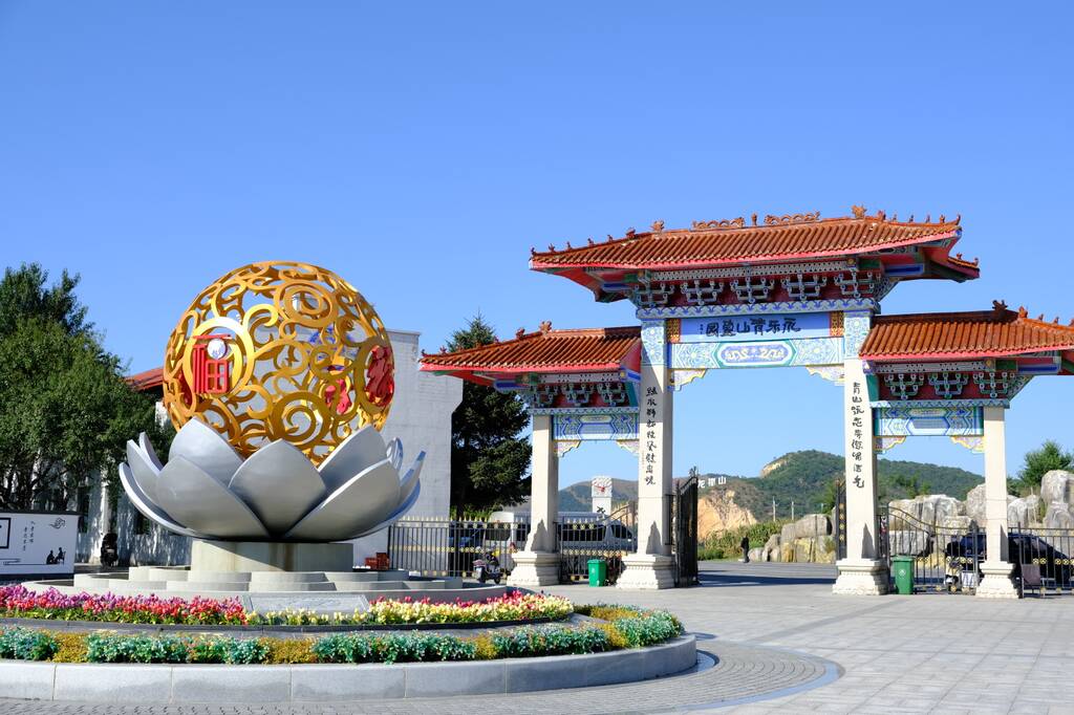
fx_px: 1282
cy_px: 358
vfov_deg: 31.2
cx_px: 537
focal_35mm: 43
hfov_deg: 45.4
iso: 200
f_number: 5.6
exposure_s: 1/550
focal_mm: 28.9
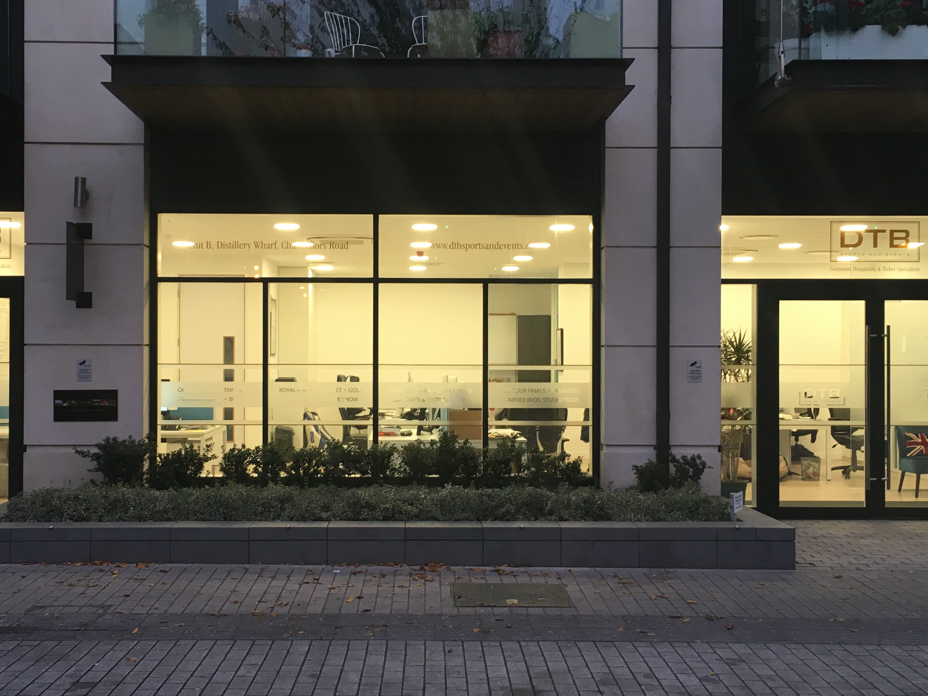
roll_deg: +0.2
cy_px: 349
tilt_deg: +1.3
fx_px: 1099
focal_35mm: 41
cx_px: 428
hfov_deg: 45.7
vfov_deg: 35.1
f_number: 2.2
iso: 64
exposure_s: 1/33
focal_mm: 4.15
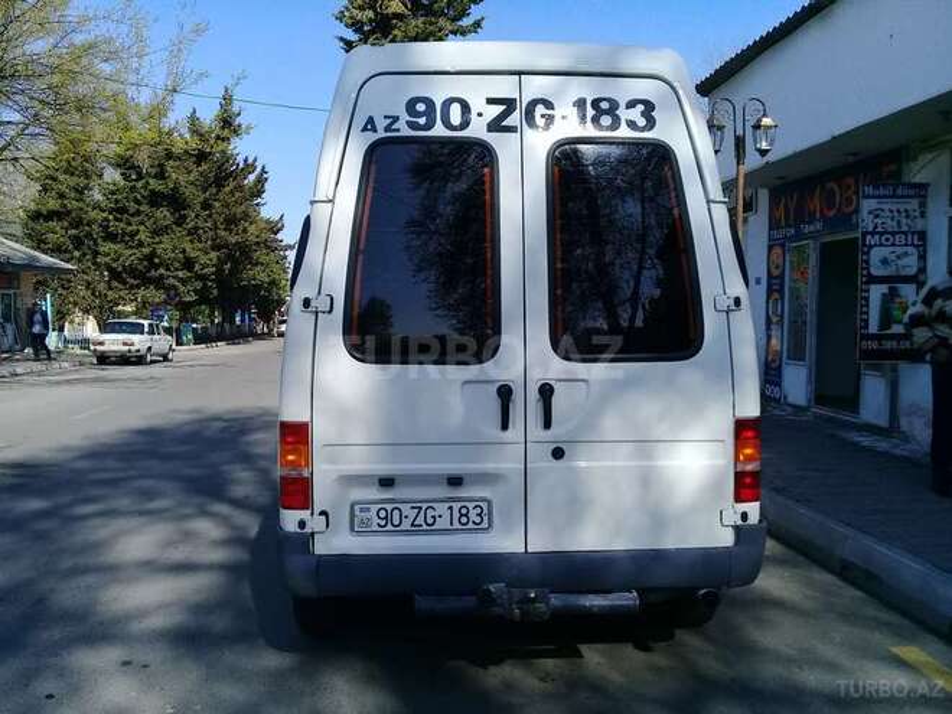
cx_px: 476
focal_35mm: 31
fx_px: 853
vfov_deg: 45.4
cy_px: 357
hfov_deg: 58.4
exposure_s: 1/917
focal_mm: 3.3
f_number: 2.2
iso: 50
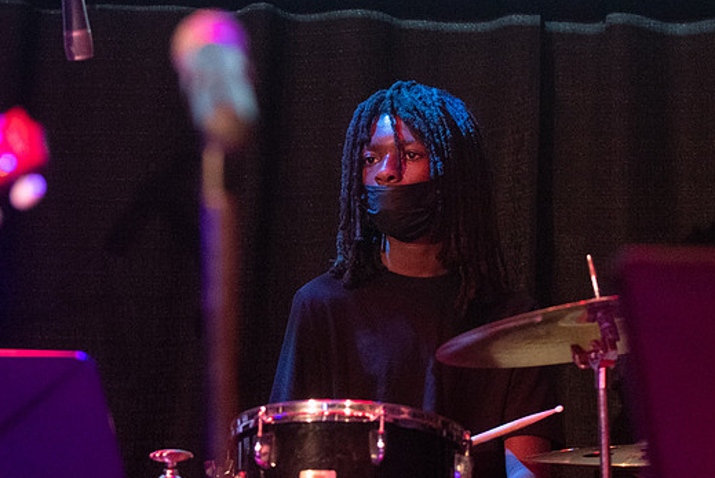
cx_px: 420
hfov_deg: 10.8
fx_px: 3797
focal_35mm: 191
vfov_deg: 7.2
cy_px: 245
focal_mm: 86
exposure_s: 1/160
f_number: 2.8
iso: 3200
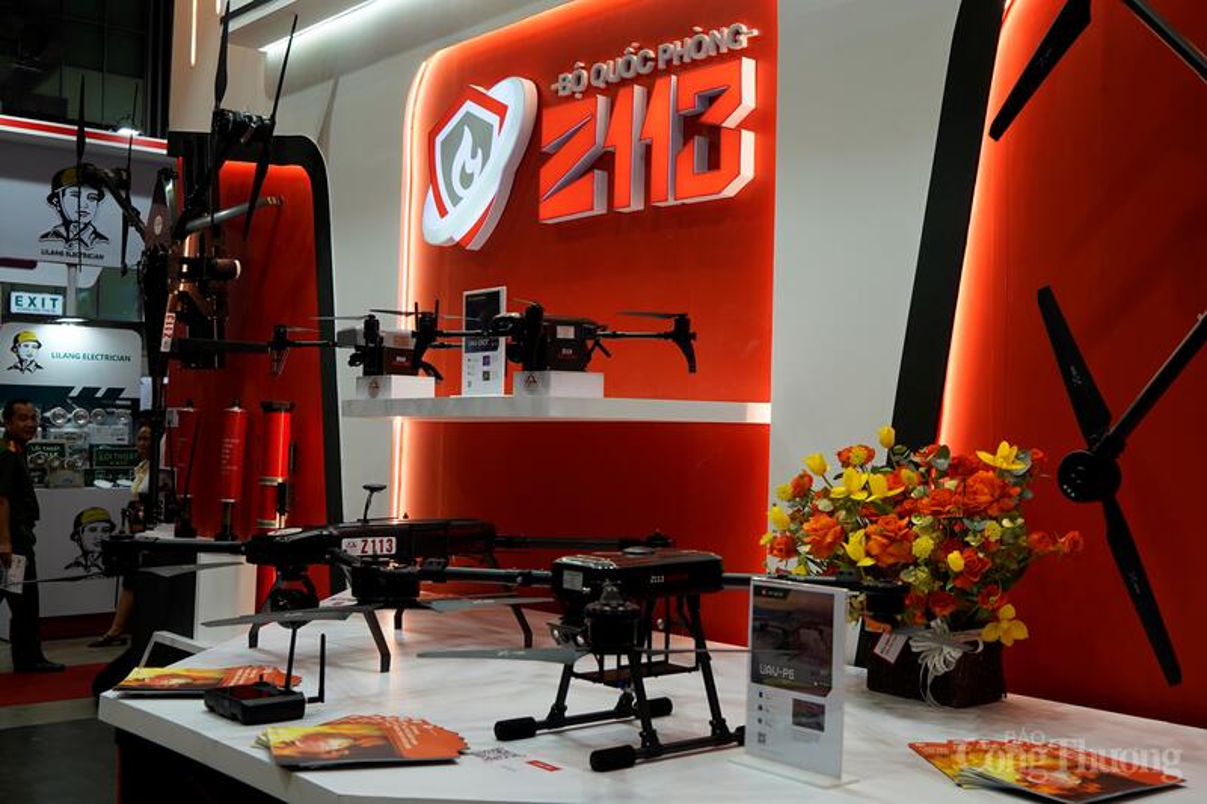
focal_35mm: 39
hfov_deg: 49.6
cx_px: 604
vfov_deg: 34.2
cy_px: 402
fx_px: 1307
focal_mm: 26
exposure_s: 1/160
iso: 200
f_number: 4
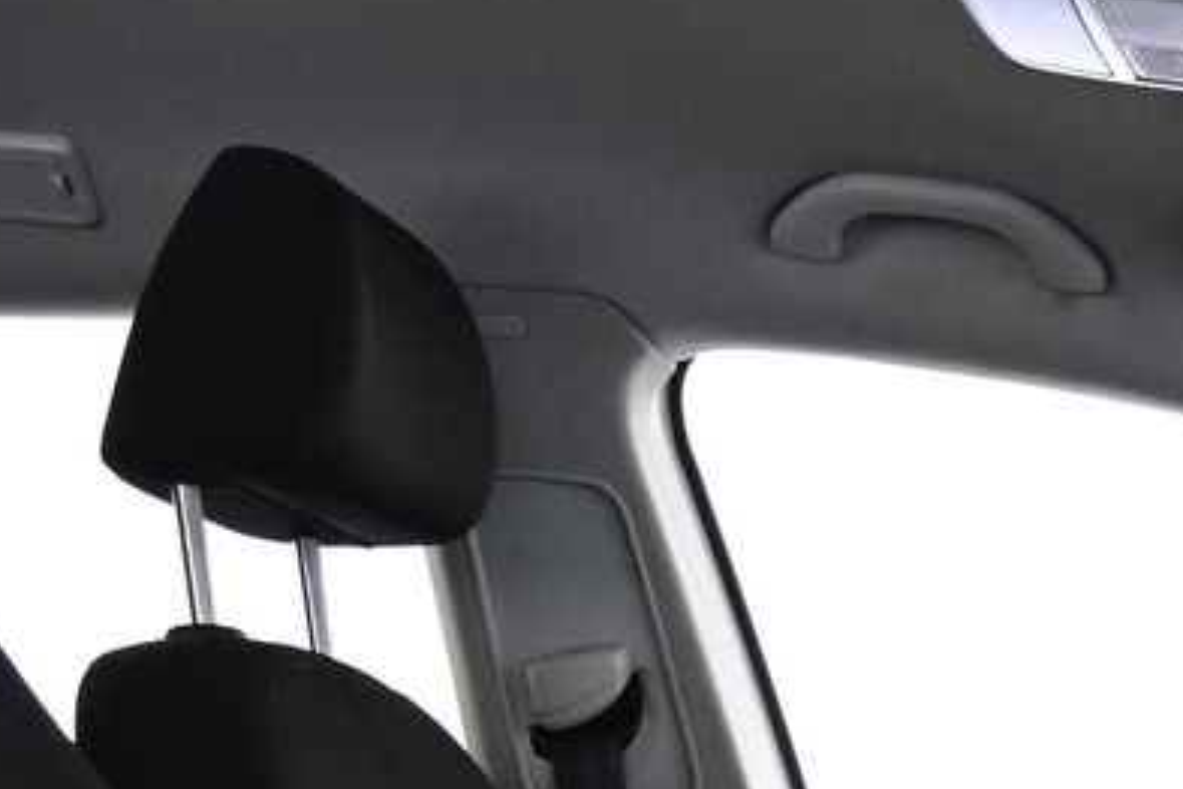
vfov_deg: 12.3
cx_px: 1330
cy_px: 1557
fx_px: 3253
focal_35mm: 99
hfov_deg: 19.6
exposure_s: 1/25
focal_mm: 16
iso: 3200
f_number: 3.5
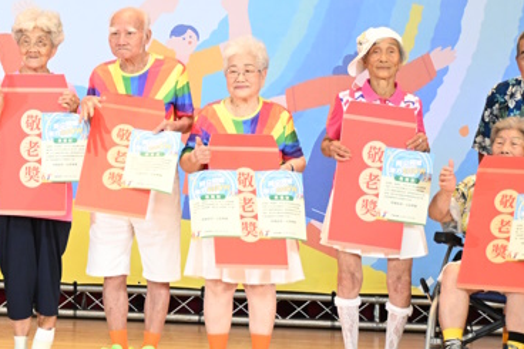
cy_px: 58
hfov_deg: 15.8
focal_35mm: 127
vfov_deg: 10.7
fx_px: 1849
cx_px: -20
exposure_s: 1/400
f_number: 4.5
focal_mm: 39
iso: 3200
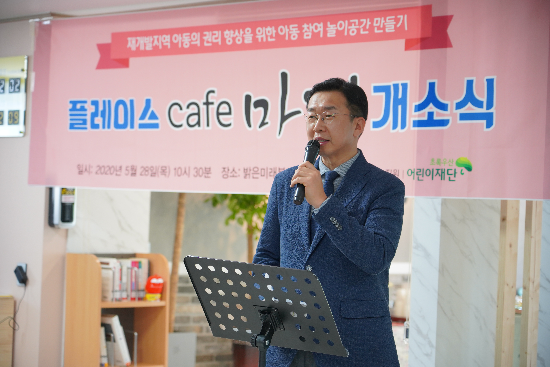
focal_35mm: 91
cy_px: 184
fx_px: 1390
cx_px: 275
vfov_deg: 15.0
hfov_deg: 22.4
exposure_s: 1/100
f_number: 4
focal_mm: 91
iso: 1250
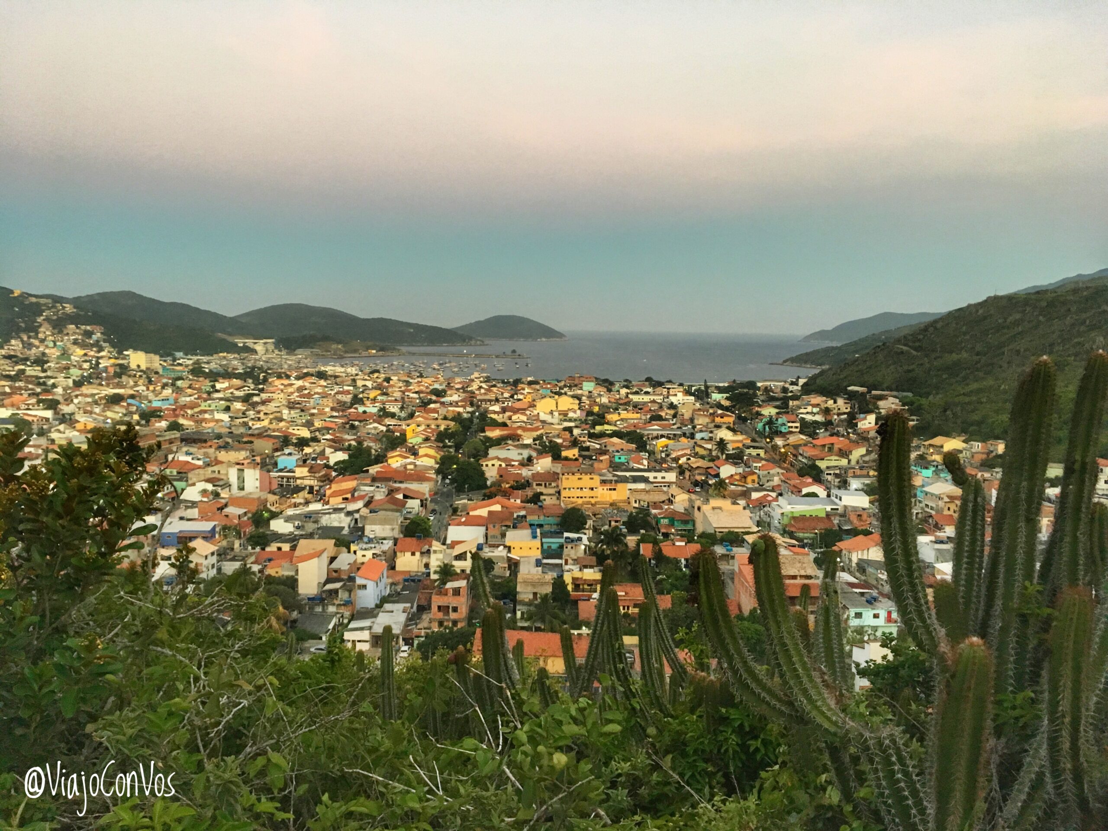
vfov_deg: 48.2
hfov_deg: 61.7
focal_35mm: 29
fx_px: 928
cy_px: 416
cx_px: 554
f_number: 2.2
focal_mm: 4.15
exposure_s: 1/30
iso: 125
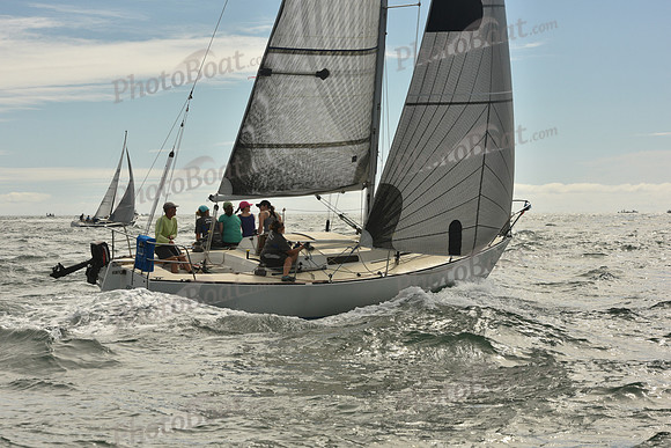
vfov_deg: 14.0
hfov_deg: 20.8
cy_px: 224
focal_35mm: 98
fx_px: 1827
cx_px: 336
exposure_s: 1/1600
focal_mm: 98
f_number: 10
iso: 320
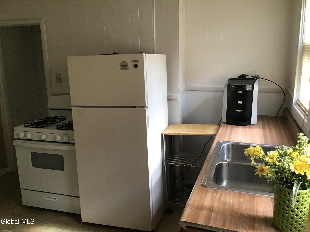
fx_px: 278
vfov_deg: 45.4
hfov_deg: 58.4
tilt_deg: -11.8
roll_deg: +0.1
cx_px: 155
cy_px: 116
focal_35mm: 31
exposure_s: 1/30
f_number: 2.4
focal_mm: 3.3
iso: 80
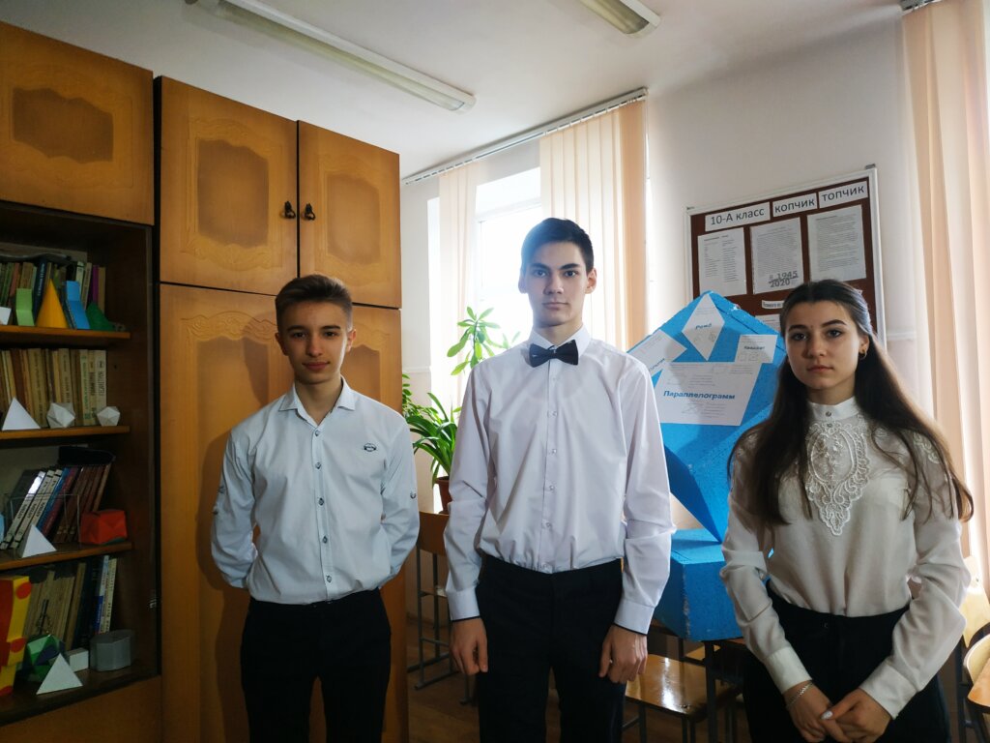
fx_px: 686
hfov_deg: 71.6
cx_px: 495
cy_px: 372
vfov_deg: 56.8
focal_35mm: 24
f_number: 1.9
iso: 200
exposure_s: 1/33
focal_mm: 3.94
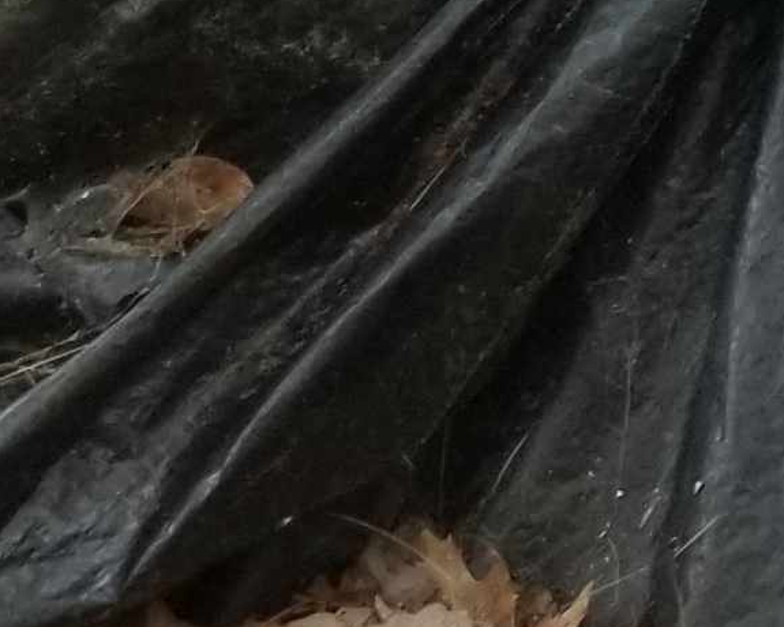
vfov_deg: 7.9
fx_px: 4130
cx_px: 2462
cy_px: -1002
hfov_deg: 8.7
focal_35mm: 178
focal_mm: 4.25
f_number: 1.7
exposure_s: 1/60
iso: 64
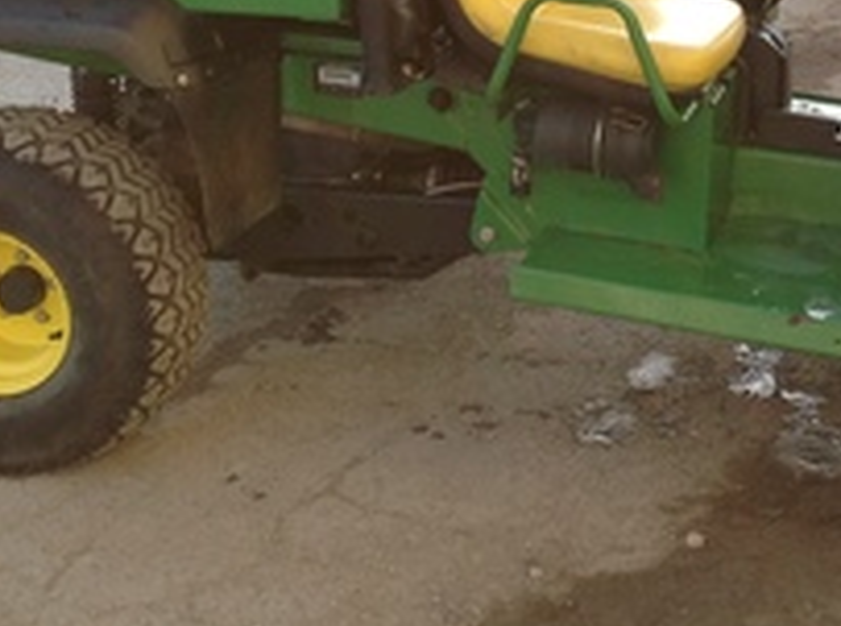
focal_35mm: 94
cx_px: 659
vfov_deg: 15.5
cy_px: 87
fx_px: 2277
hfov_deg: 20.7
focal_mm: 4.28
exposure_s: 1/207
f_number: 2.4
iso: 50
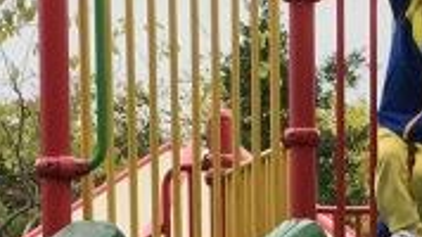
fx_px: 2036
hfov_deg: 11.8
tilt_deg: -5.2
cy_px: 602
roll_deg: +0.9
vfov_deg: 6.3
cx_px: 377
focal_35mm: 182
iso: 25
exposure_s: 1/221
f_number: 2.2
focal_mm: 4.15
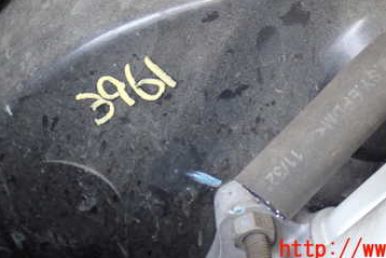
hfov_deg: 21.7
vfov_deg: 14.4
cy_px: 21
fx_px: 1008
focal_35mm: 94
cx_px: 199
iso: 800
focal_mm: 9.65
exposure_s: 1/30
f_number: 3.3
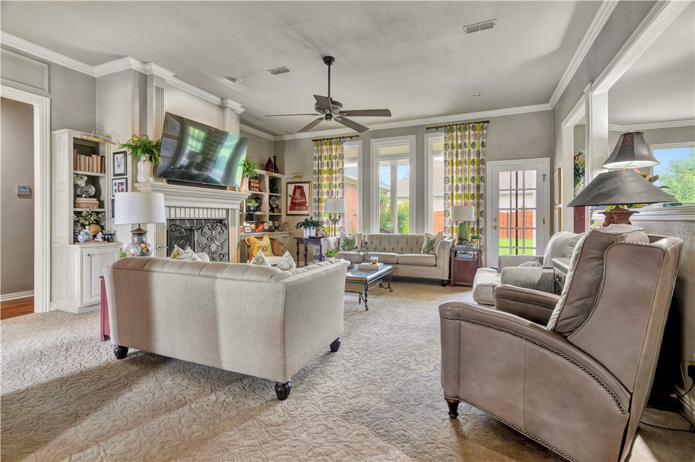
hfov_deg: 96.8
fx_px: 309
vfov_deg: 73.7
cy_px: 231
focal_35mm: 16
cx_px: 348
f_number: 7.1
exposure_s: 1/2
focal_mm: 16
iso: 80
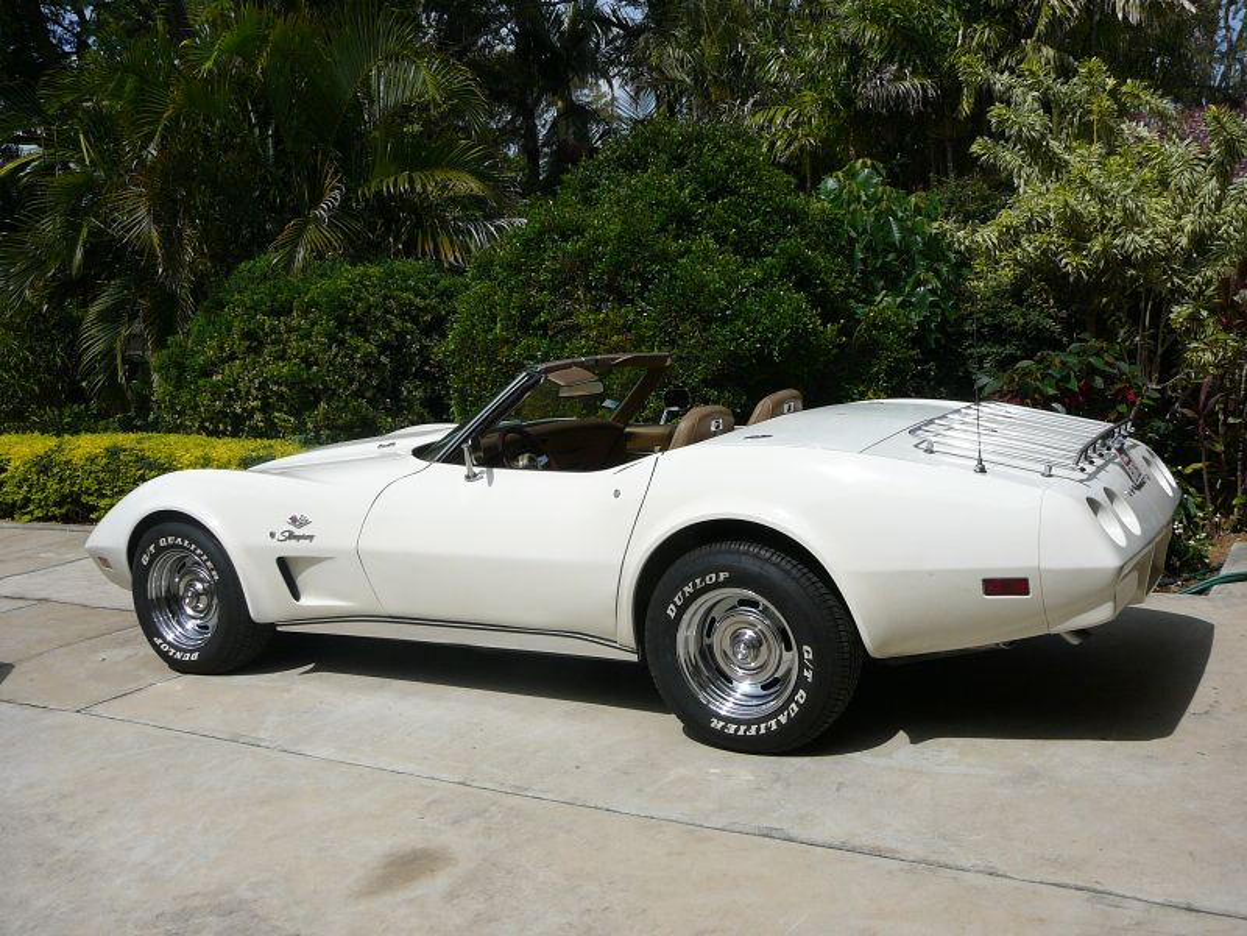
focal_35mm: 35
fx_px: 1261
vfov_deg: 40.7
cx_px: 624
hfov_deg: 52.6
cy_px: 468
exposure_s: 1/800
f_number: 5
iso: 80
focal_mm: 5.2
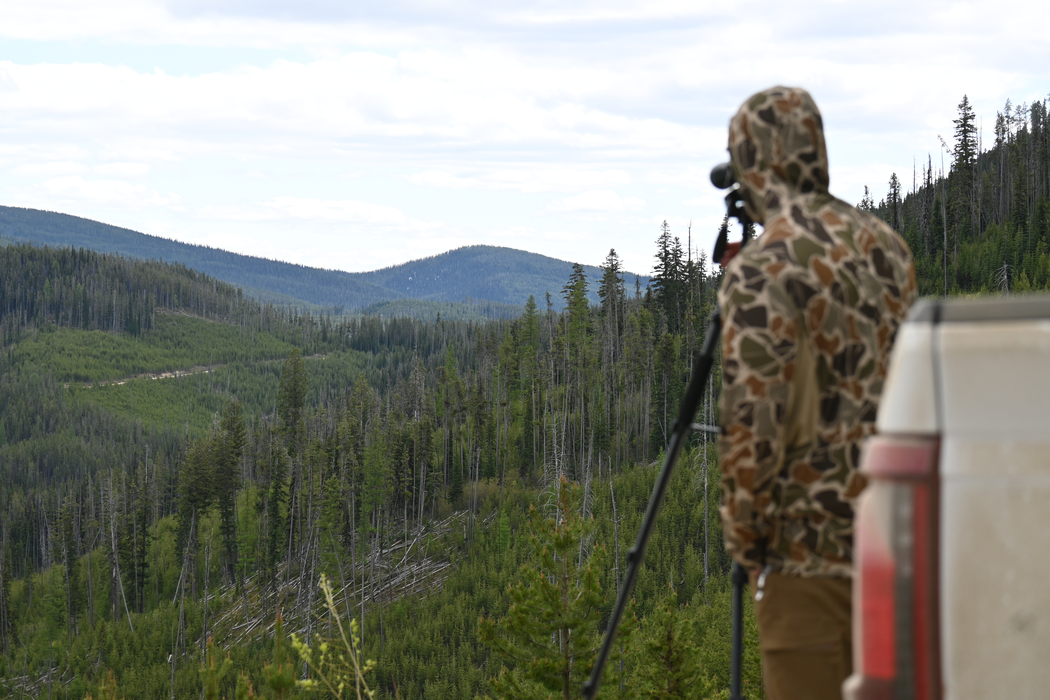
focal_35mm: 105
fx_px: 3062
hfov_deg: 19.5
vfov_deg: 13.0
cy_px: 350
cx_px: 525
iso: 110
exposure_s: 1/250
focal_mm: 70
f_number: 5.6
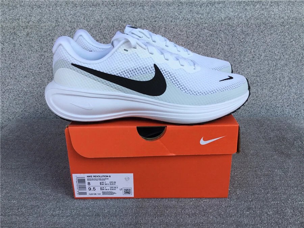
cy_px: 114
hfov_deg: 58.4
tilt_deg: -22.0
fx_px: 272
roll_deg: +1.1
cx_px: 152
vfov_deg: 45.4
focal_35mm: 31
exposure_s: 1/562
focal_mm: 3.3
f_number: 2.4
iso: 25
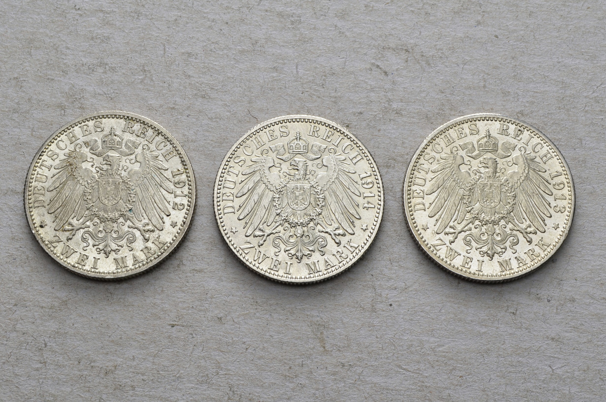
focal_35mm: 69
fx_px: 1159
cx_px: 303
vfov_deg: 19.6
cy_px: 201
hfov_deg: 29.3
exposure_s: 1/250
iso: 400
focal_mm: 46
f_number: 14
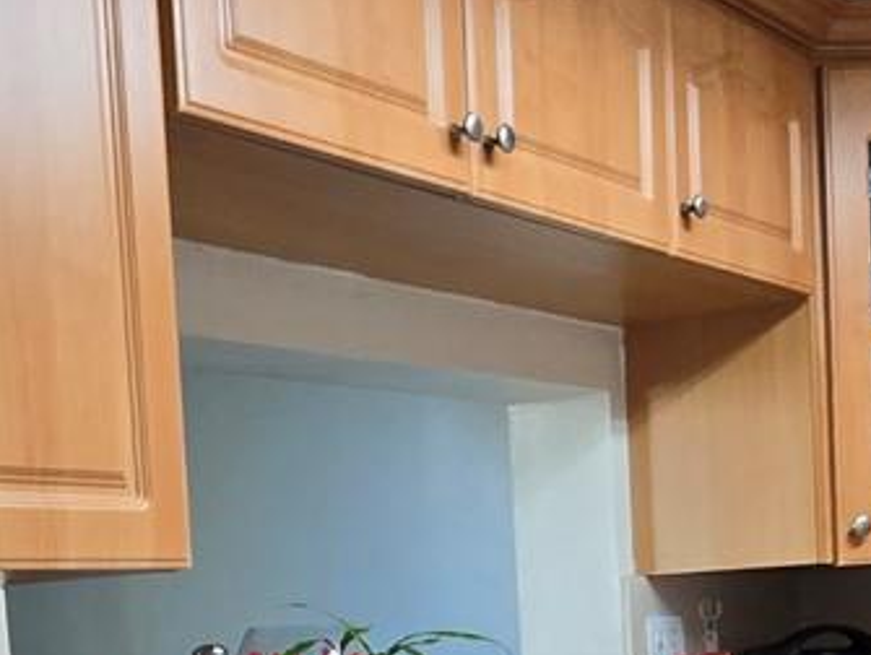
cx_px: 411
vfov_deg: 21.5
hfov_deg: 31.2
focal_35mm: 62
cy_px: 840
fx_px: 1562
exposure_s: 1/60
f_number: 2.2
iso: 160
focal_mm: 2.2
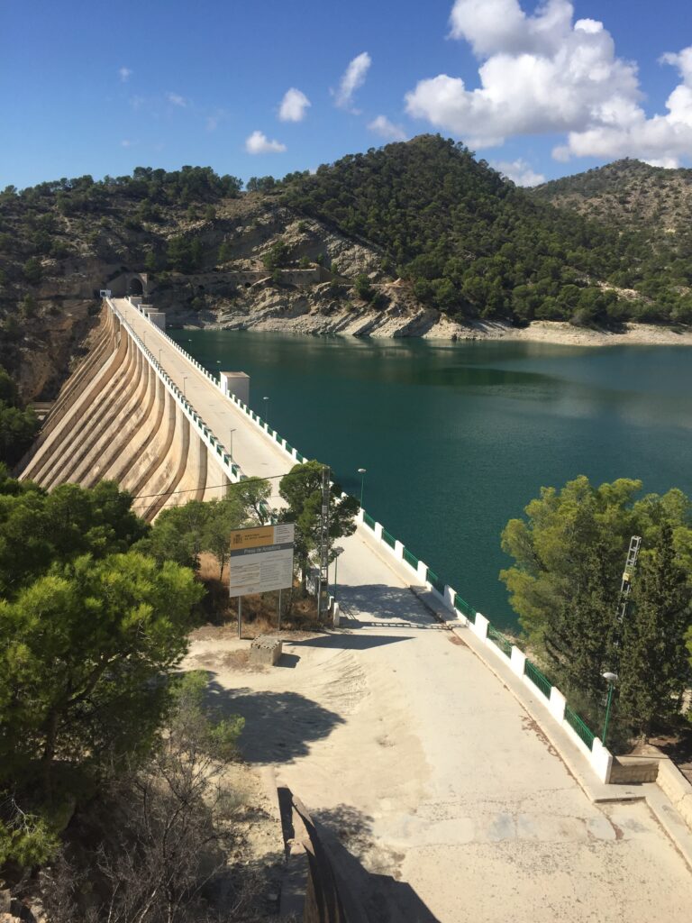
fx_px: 773
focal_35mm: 29
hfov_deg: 48.2
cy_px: 462
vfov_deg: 61.7
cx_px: 346
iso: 32
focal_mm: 4.15
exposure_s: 1/2639
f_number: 2.2
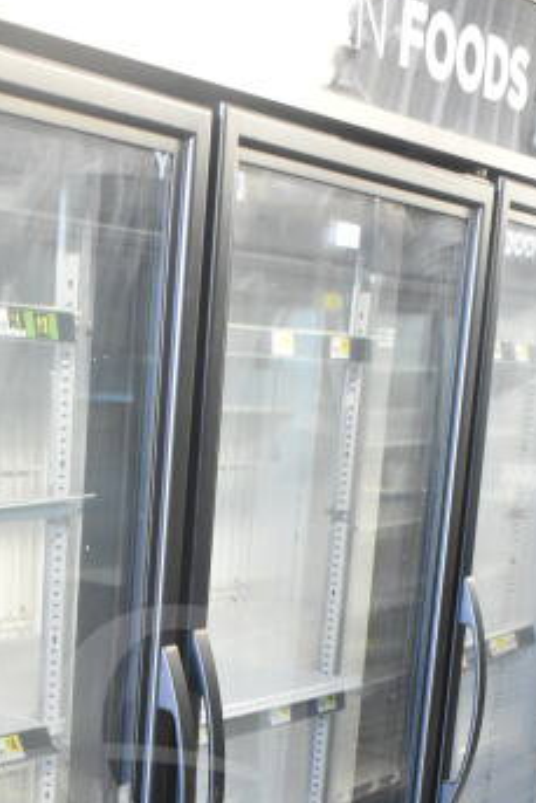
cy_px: 791
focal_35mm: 72
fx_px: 1606
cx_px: 105
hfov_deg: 18.8
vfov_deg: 26.6
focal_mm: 18
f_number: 3.5
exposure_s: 1/30
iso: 1800
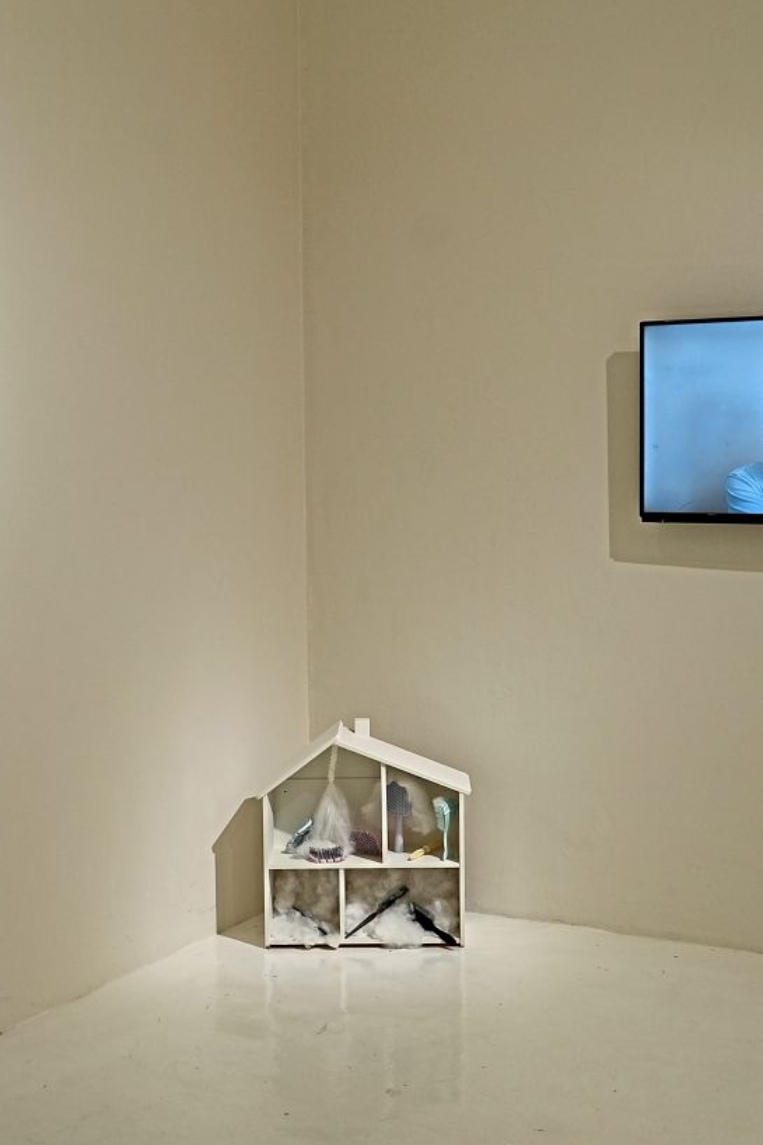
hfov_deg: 27.0
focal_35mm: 50
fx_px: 1590
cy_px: 572
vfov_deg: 39.6
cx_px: 364
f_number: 4
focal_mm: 33
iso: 640
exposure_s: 1/160
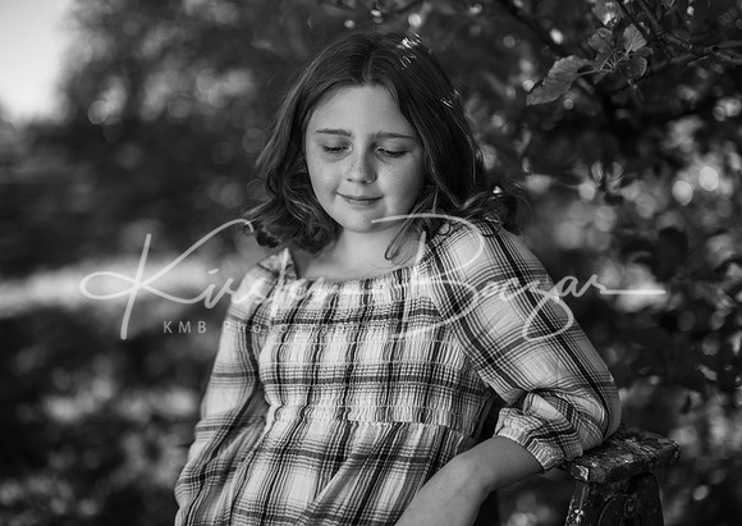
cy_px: 263
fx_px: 1096
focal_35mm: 52
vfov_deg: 27.0
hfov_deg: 37.4
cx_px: 395
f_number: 1.3
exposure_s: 1/1250
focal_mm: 50
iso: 100
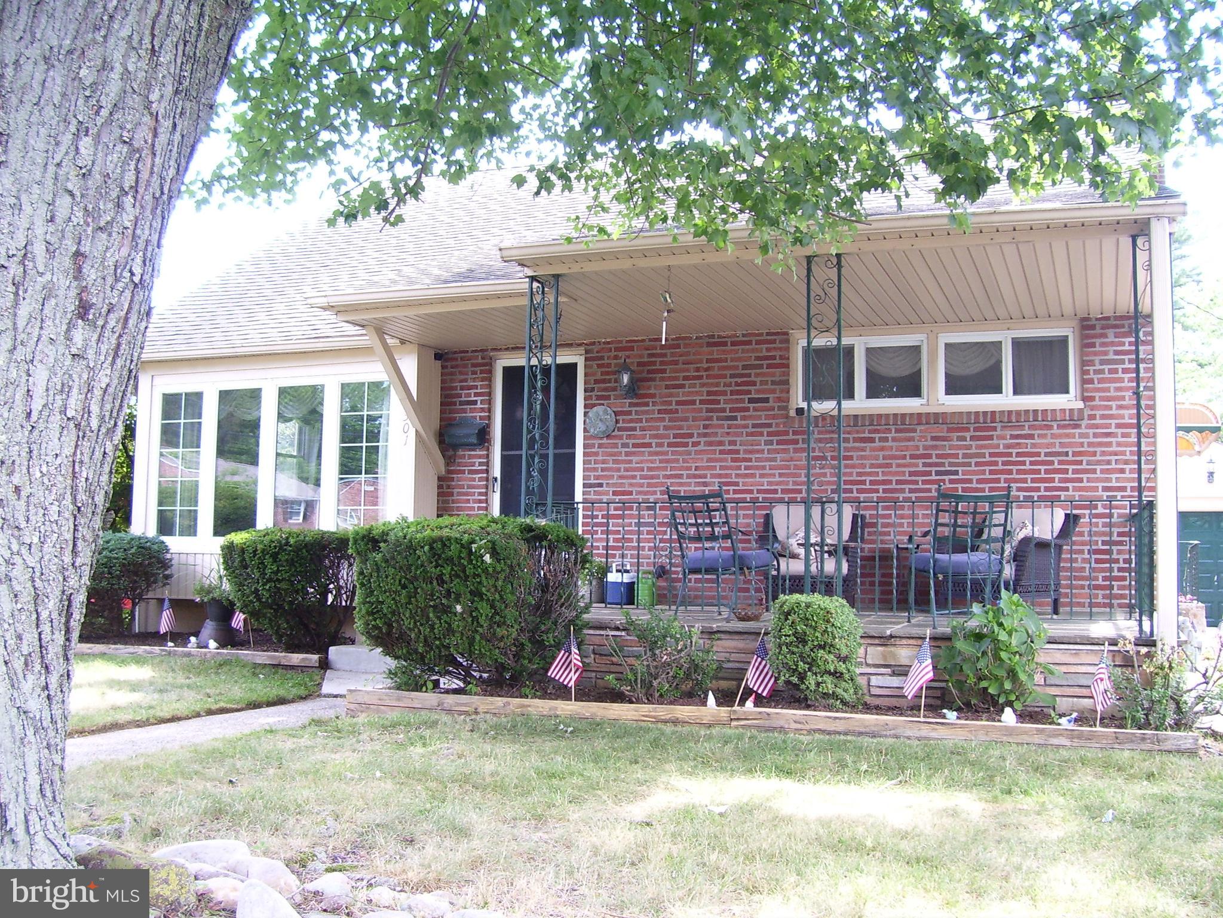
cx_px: 612
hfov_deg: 53.9
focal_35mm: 34
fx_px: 1201
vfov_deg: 41.8
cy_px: 459
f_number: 2.7
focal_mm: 5.6
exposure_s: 1/60
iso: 80
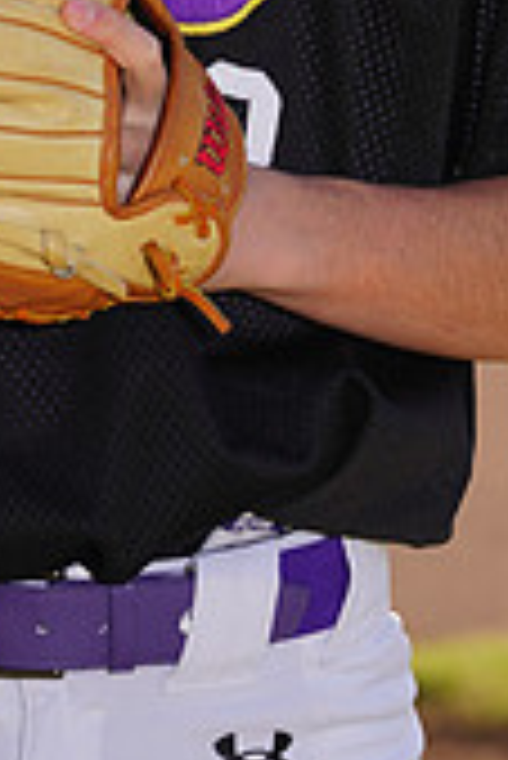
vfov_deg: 2.7
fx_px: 16010
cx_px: 191
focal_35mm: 758
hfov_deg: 1.8
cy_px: -247
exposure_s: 1/200
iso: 100
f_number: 9
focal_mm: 221
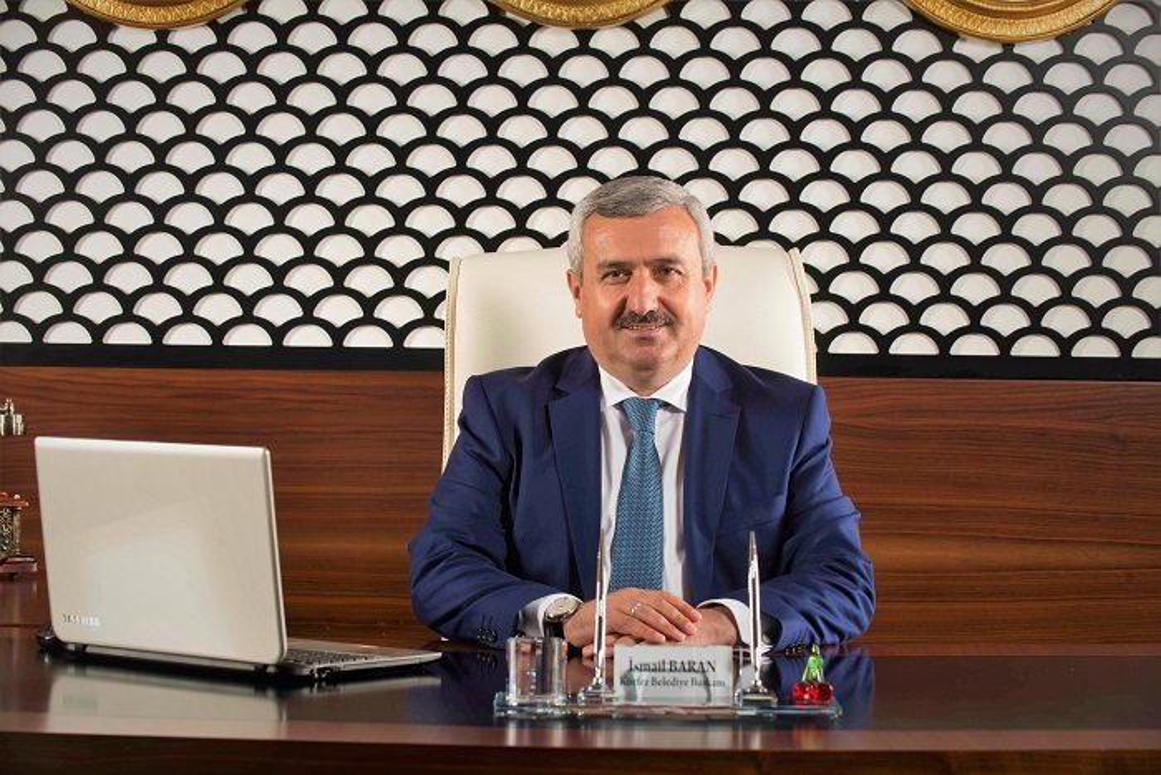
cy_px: 388
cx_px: 580
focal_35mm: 90
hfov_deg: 22.6
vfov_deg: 15.2
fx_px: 2903
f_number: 8
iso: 100
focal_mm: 90
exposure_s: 1/125
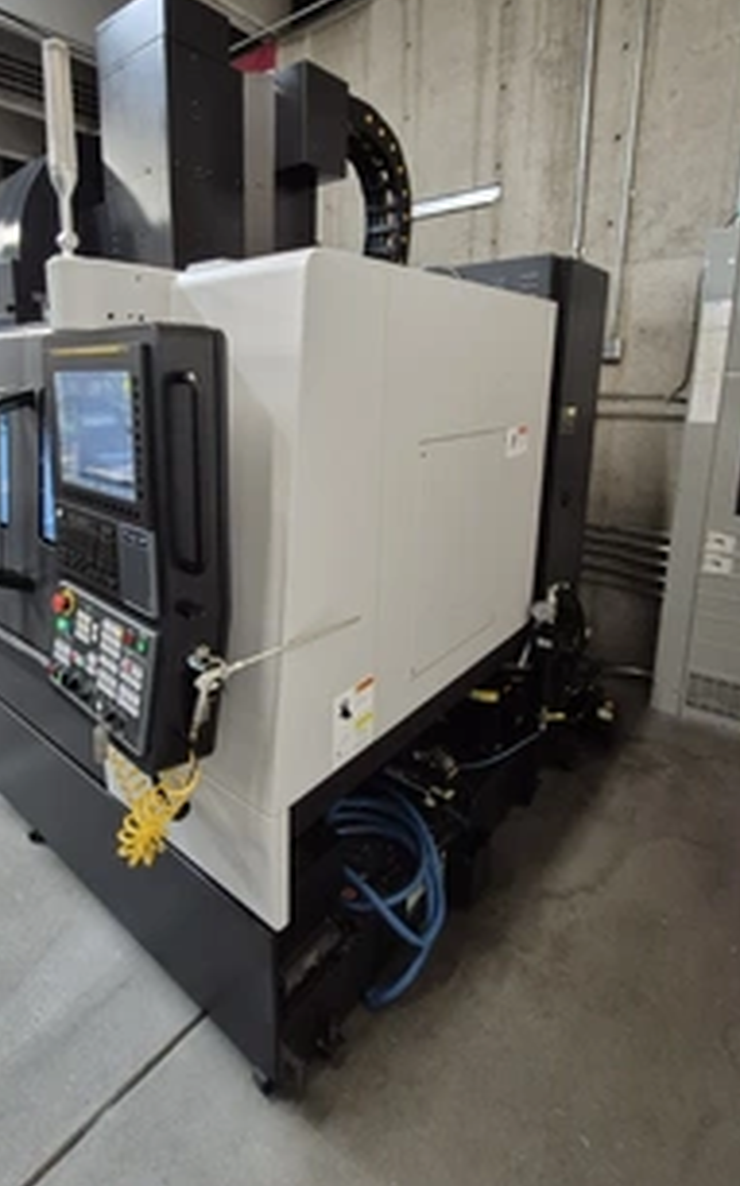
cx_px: 256
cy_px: 496
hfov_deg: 63.5
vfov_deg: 90.3
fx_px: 581
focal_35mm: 18
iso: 640
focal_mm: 1.74
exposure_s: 1/60
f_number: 2.2
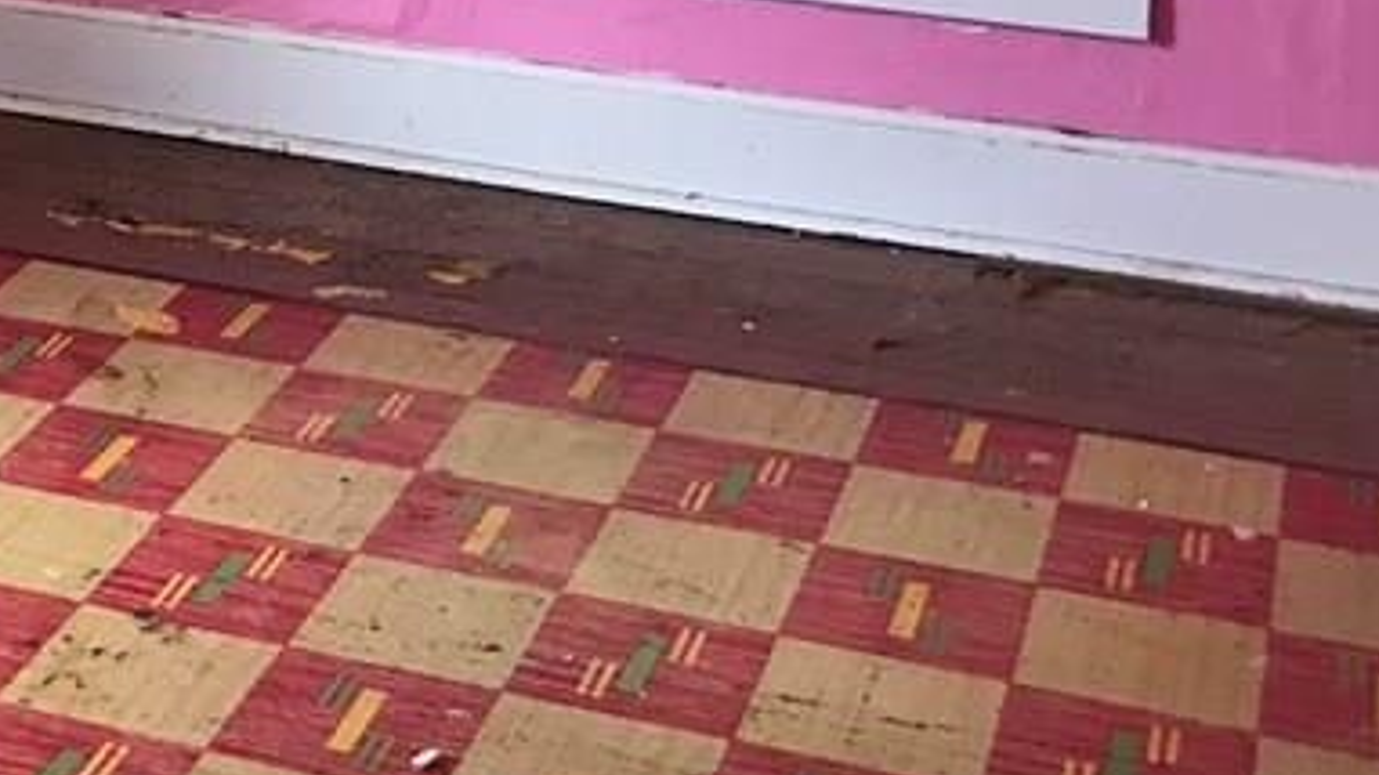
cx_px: 18
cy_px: -445
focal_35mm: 82
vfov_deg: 13.7
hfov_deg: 24.8
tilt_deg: -8.6
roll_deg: +2.0
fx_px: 2997
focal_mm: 3.99
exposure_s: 1/24
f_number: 1.8
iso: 40
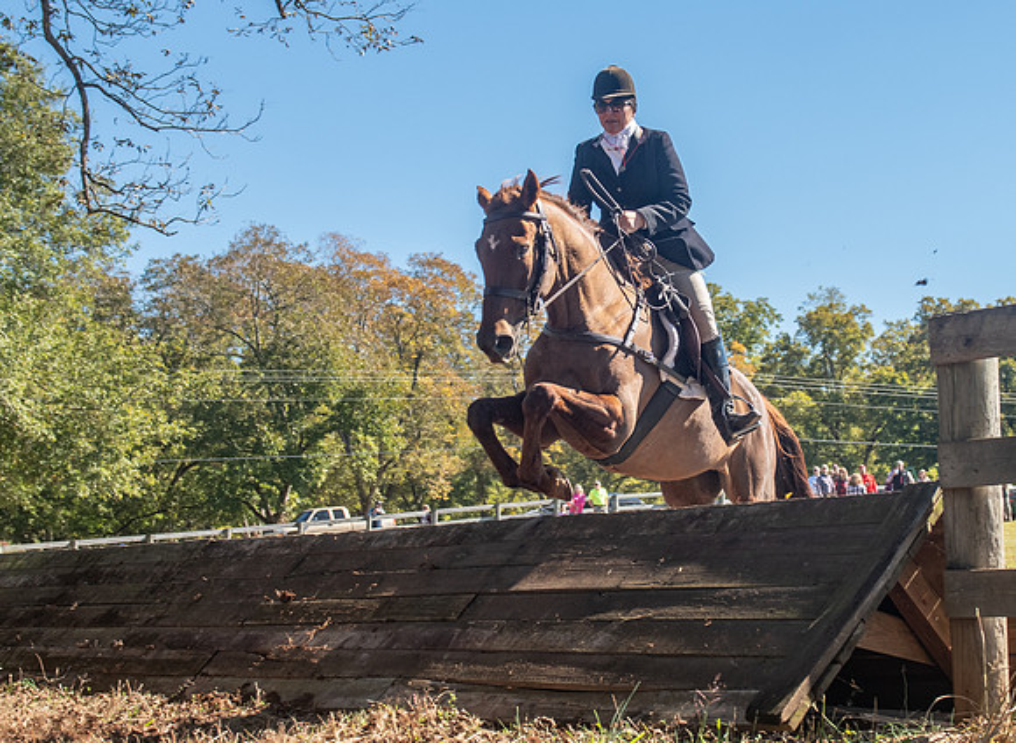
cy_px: 358
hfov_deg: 32.5
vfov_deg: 24.1
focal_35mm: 60
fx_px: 1738
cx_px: 606
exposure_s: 1/320
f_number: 4
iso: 400
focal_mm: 32
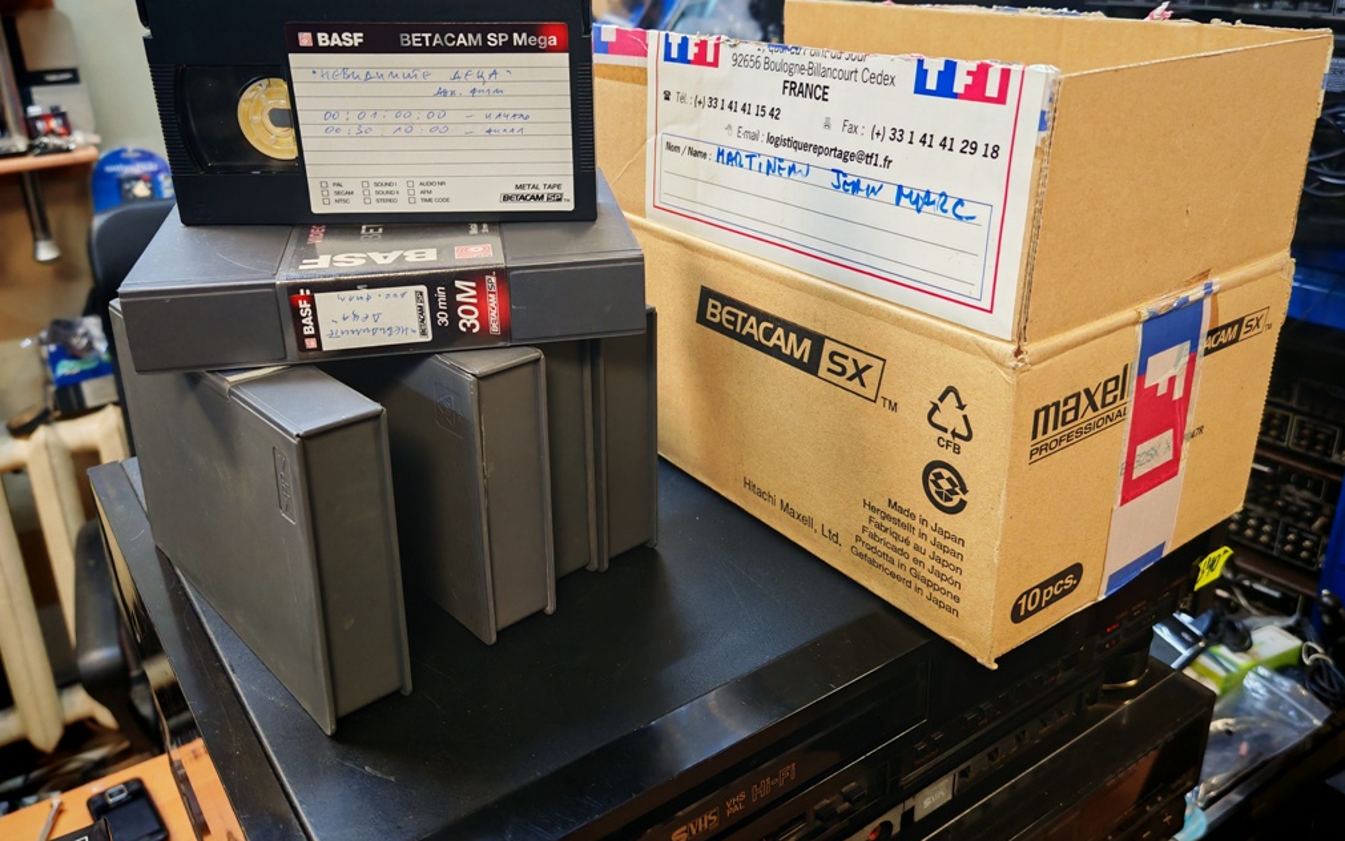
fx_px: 1063
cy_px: 334
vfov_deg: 42.9
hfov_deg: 64.6
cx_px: 677
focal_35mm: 29
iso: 640
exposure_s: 1/33
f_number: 1.9
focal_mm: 6.67
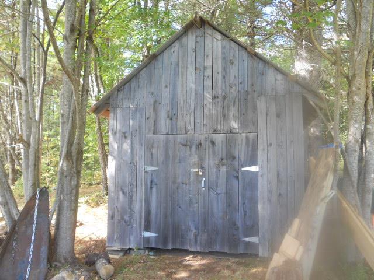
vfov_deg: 44.2
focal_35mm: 32
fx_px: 346
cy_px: 140
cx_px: 187
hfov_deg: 56.8
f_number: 3.5
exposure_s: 1/30
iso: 80
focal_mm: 5.8
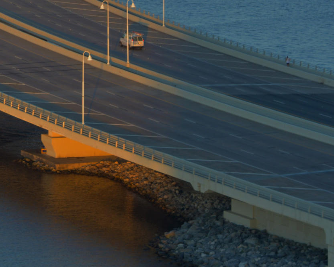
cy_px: -43
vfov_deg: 12.4
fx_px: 1206
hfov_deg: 14.6
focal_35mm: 122
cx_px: -185
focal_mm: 24
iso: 100
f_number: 29
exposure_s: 1/50
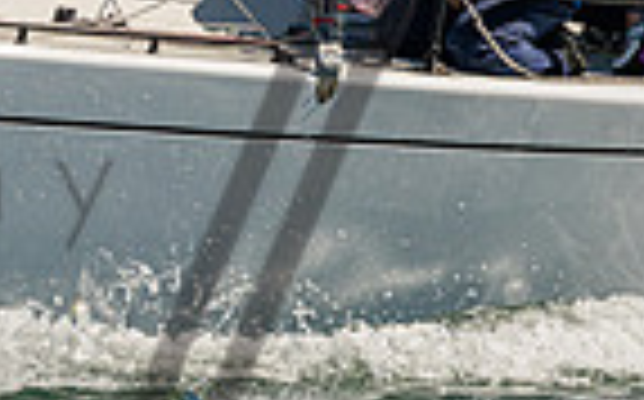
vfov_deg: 0.8
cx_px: -67
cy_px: -155
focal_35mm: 1695
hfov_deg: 1.2
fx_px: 29714
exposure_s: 1/1600
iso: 400
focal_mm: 400
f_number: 9
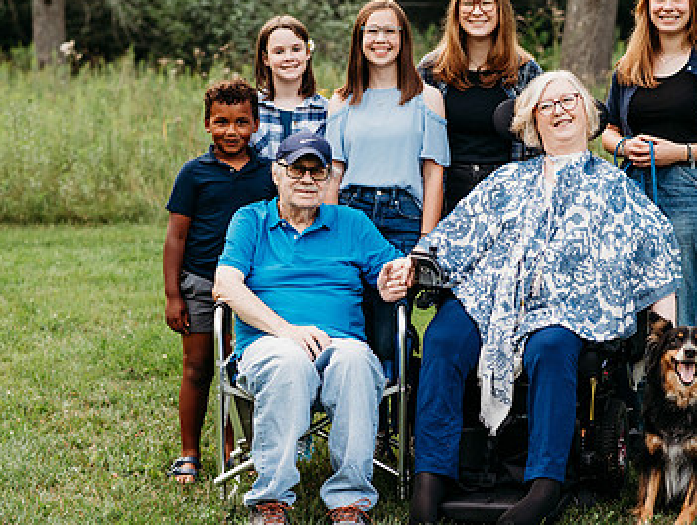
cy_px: 261
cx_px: 441
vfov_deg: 16.1
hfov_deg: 21.2
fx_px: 1854
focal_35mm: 92
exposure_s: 1/320
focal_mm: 58
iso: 400
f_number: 2.8
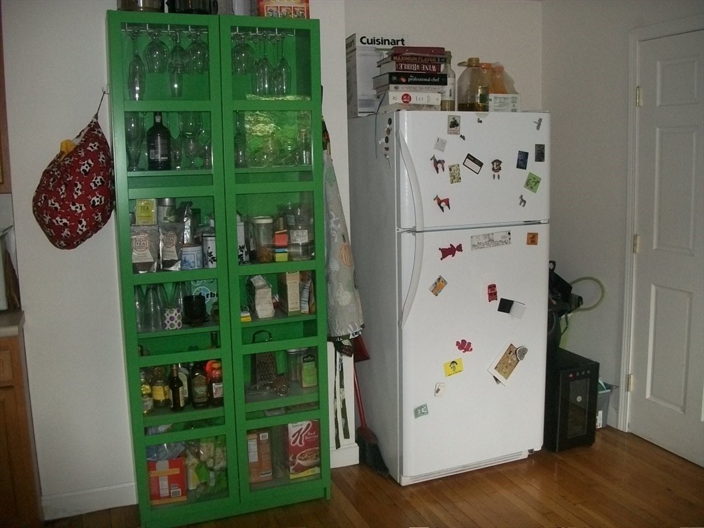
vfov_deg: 44.2
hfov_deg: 56.8
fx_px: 651
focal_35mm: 32
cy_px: 264
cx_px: 352
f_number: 2.9
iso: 200
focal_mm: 5.7
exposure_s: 1/125
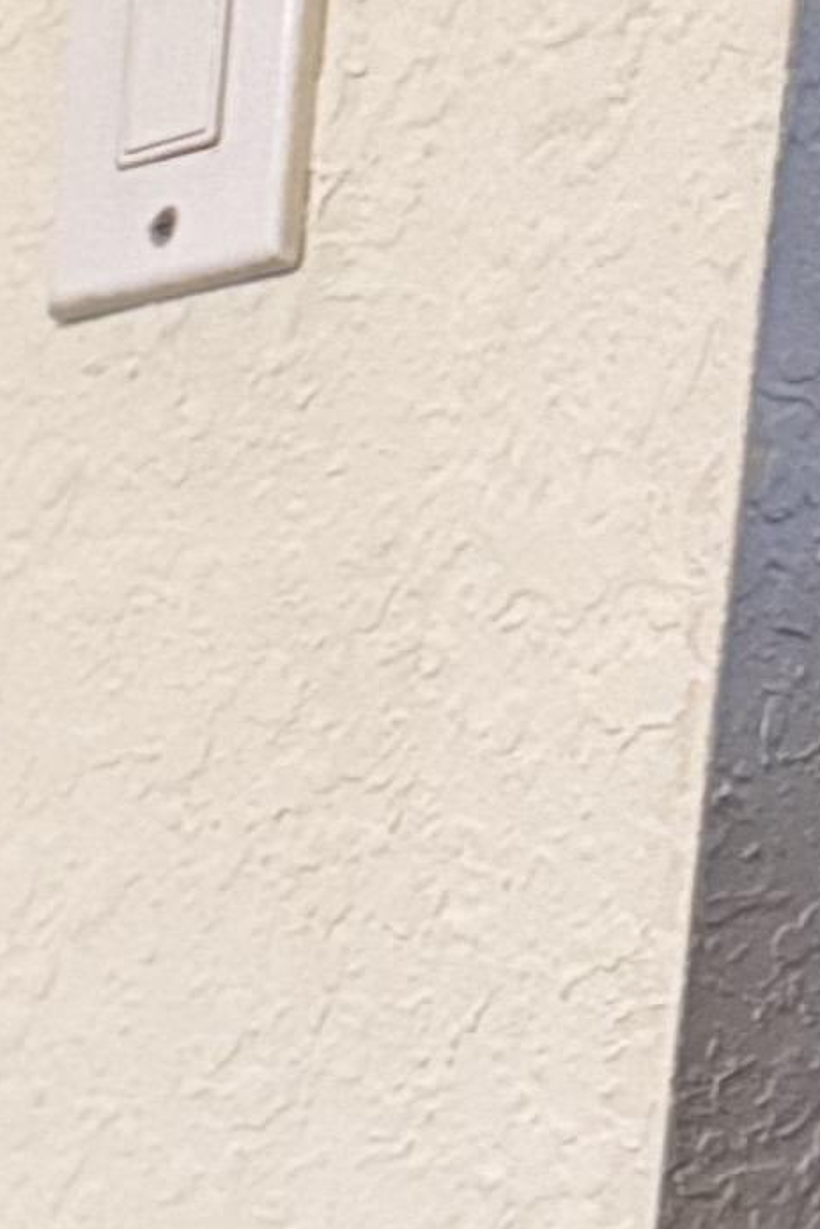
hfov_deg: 8.7
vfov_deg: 11.7
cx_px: -1109
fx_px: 4951
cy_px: 2931
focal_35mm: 145
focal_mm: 6.76
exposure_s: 1/60
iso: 800
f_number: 1.78
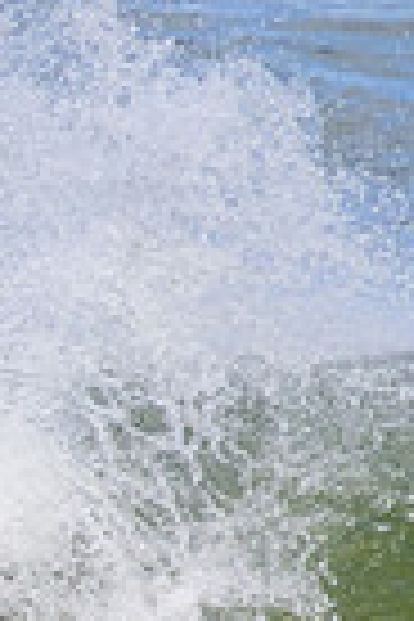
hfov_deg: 0.4
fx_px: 58214
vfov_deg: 0.6
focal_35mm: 3375
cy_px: 686
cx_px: -652
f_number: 11
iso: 1400
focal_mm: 800
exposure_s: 1/2000
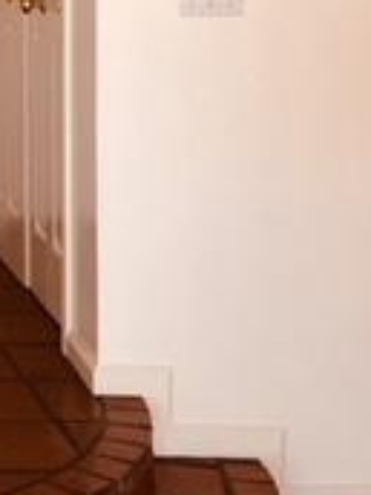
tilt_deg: -0.7
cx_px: -305
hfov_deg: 12.5
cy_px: -72
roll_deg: +0.7
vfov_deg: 17.5
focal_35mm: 108
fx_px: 1543
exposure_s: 1/40
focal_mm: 4.15
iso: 25
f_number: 2.2
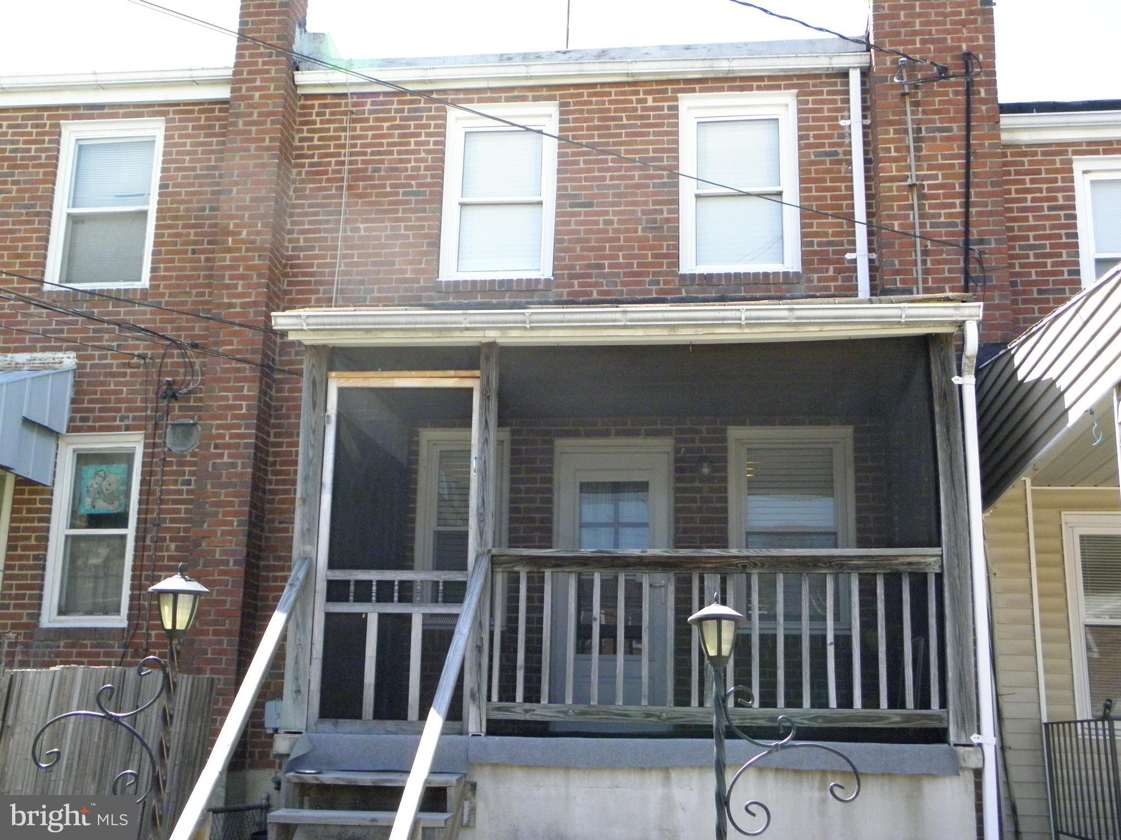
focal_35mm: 39
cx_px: 560
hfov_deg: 47.9
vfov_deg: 36.8
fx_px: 1263
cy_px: 420
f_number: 7.6
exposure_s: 1/160
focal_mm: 7.1
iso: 400
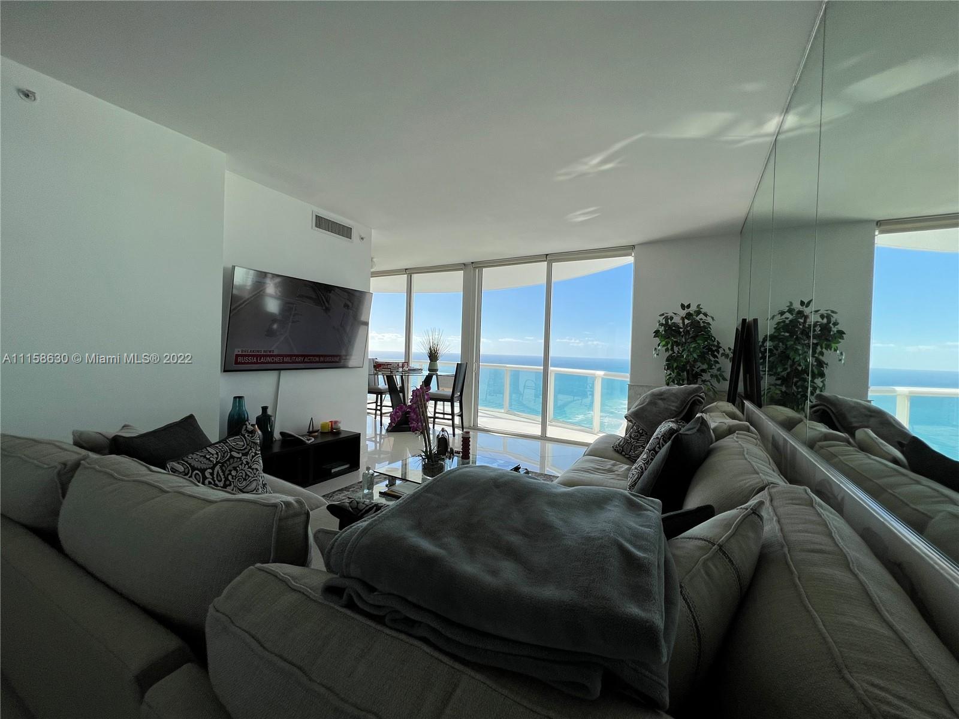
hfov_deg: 106.2
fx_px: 360
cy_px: 360
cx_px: 480
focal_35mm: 13
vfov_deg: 89.9
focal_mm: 1.57
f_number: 1.8
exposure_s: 1/786
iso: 32
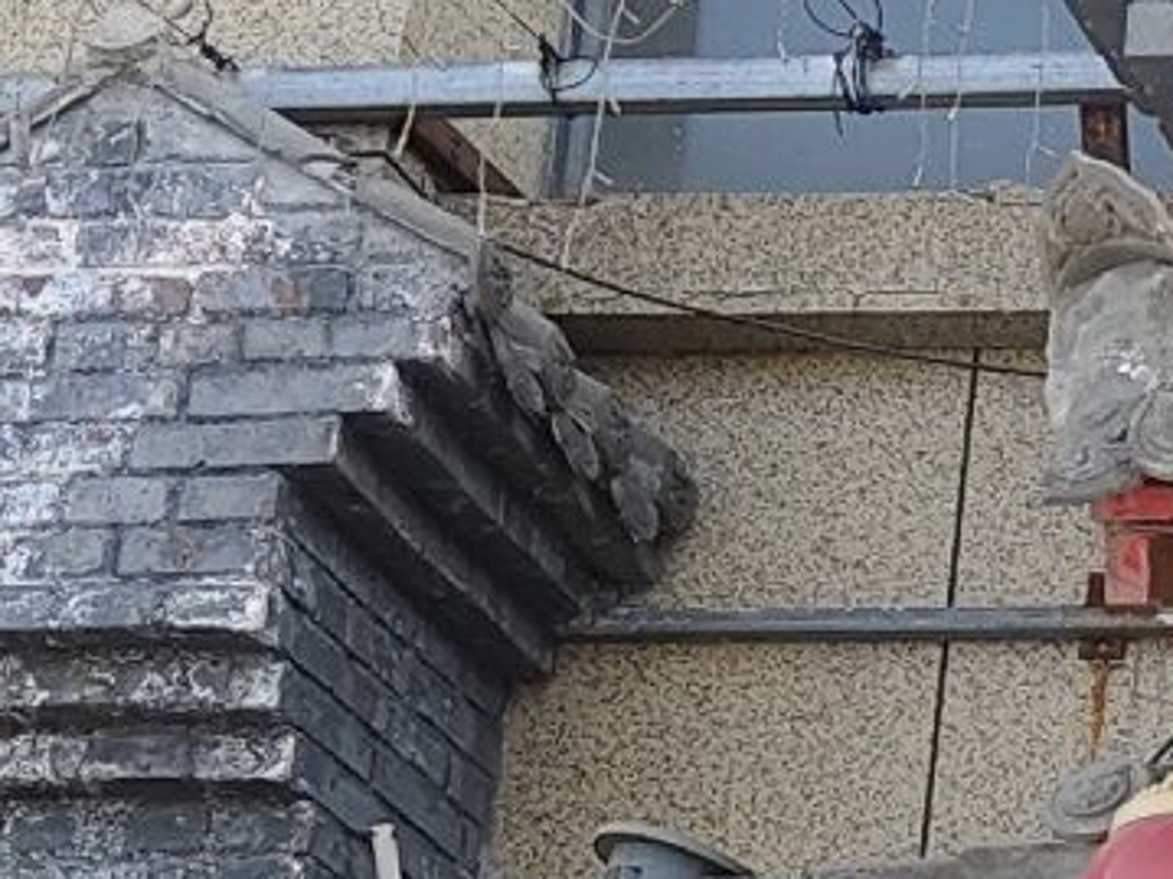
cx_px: 2338
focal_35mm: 198
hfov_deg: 9.4
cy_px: 1484
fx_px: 6707
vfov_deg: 7.3
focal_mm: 4.84
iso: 71
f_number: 1.79
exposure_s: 1/500
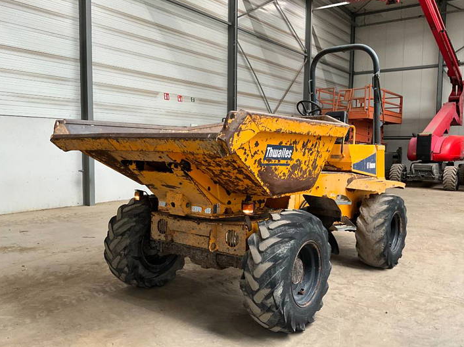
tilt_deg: -4.8
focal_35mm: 31
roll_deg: -1.0
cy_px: 183
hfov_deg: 58.3
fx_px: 415
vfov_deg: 45.4
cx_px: 245
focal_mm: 3
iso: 100
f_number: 1.8
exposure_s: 1/60
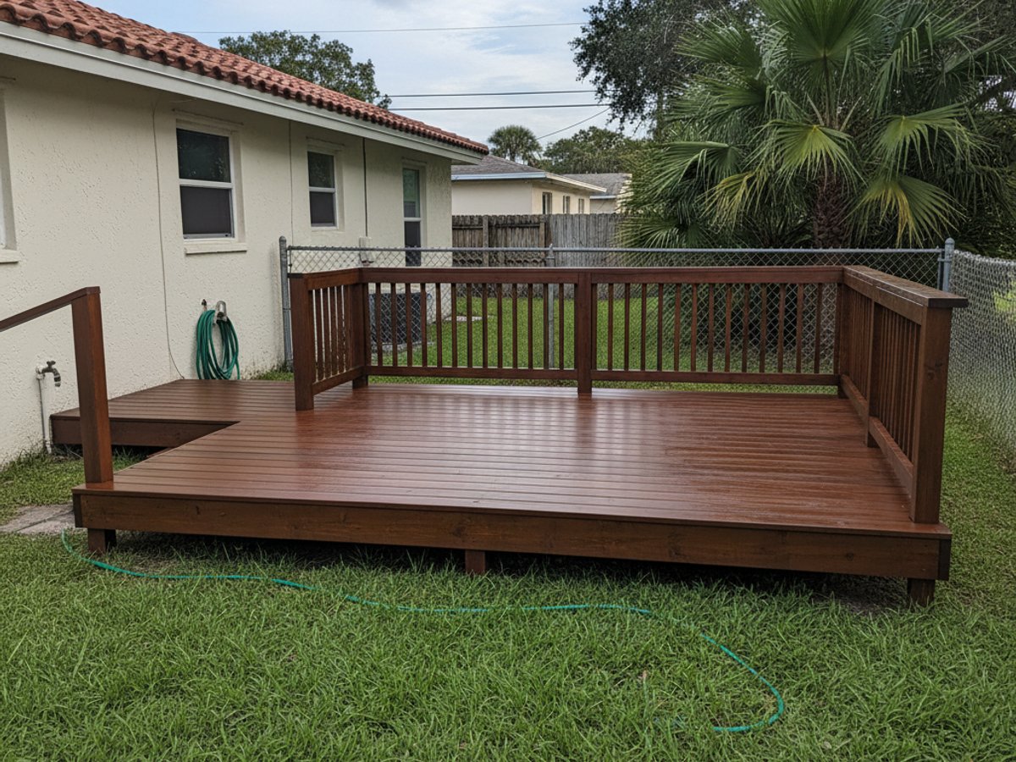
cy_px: 381
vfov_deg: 58.9
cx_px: 508
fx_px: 675
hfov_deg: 73.9
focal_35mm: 23
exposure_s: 1/463
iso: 402
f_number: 1.8
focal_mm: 6.4
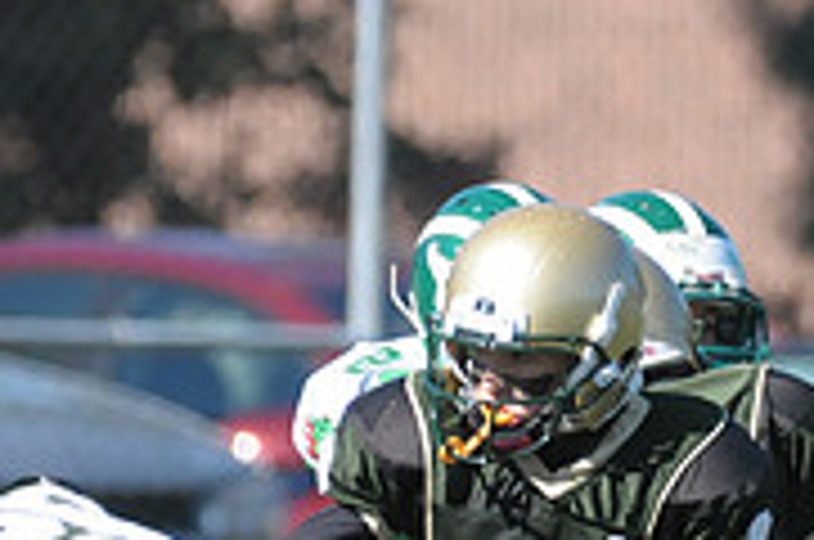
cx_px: 513
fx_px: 36791
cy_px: 781
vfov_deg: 0.8
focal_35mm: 1630
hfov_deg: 1.3
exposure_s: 1/5000
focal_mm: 340
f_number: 4
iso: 1000
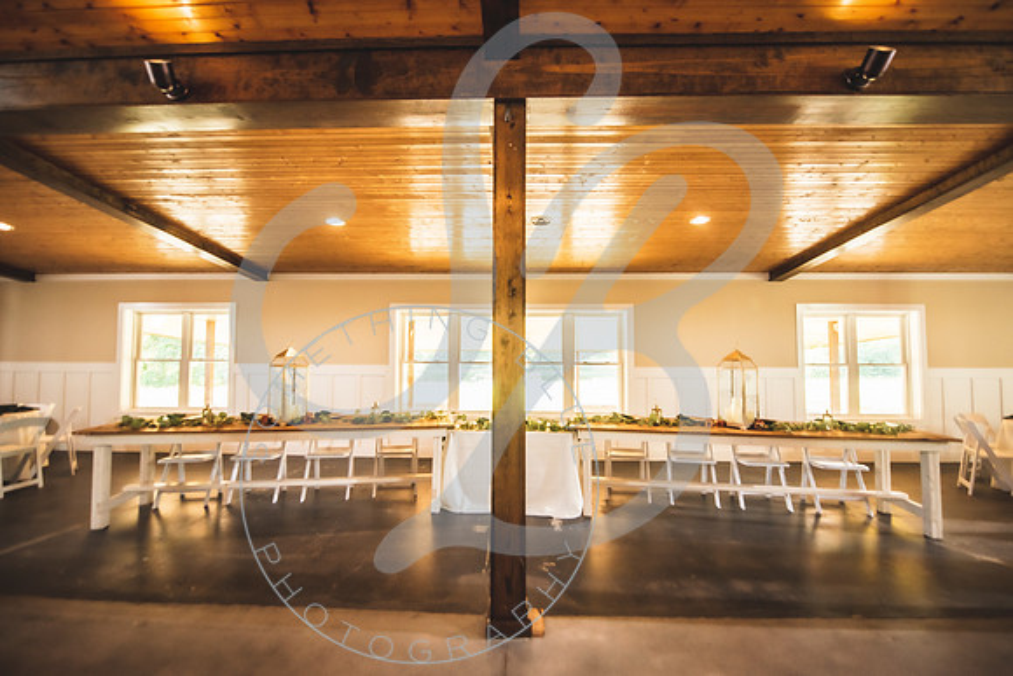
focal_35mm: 14
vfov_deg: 80.7
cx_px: 506
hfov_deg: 103.7
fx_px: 398
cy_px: 338
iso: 1000
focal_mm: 14
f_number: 2.8
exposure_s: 1/250
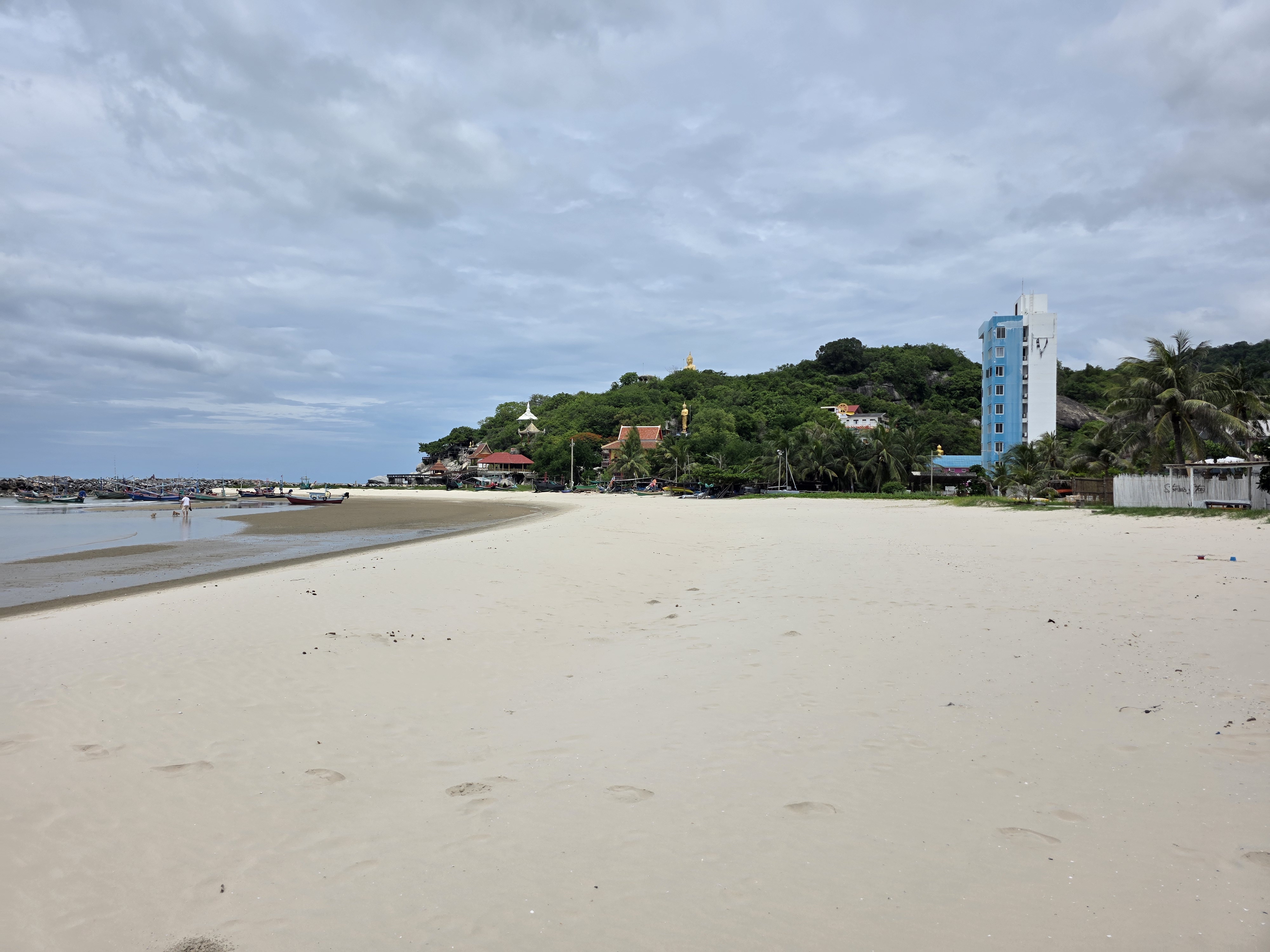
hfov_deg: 73.9
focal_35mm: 23
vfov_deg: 58.9
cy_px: 476
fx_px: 844
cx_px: 635
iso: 40
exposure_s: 1/7944
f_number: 1.7
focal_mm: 6.3
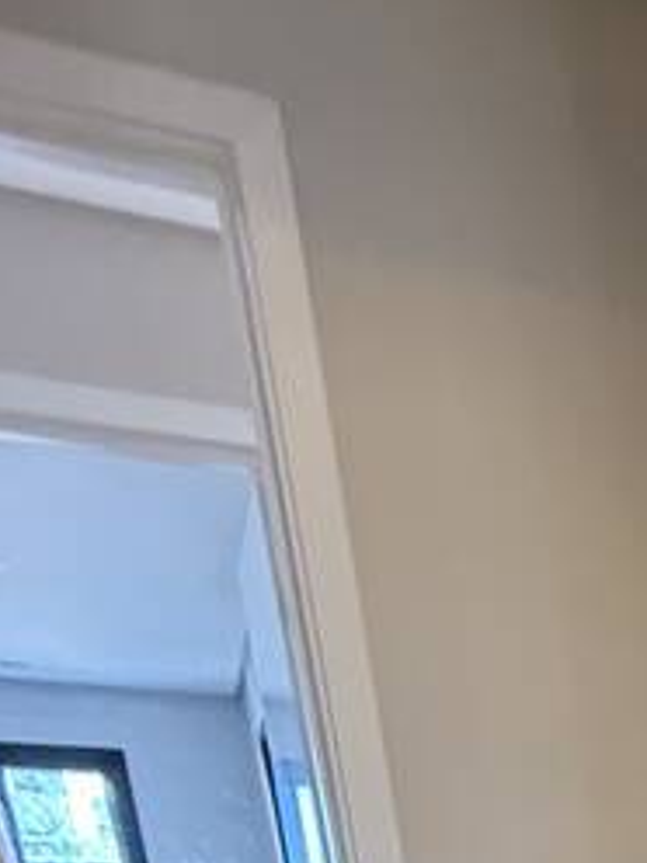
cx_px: 1235
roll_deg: +0.8
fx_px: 1520
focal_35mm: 61
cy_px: 1451
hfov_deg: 17.9
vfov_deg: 22.5
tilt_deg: -18.1
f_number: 2.2
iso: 320
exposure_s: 1/60
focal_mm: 2.22
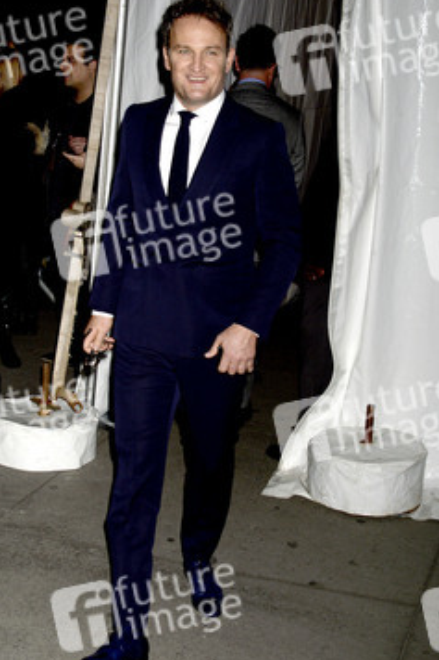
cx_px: 201
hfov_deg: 21.5
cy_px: 330
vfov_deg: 31.9
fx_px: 1153
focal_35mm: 63
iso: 800
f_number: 5.6
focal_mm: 56
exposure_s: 1/250
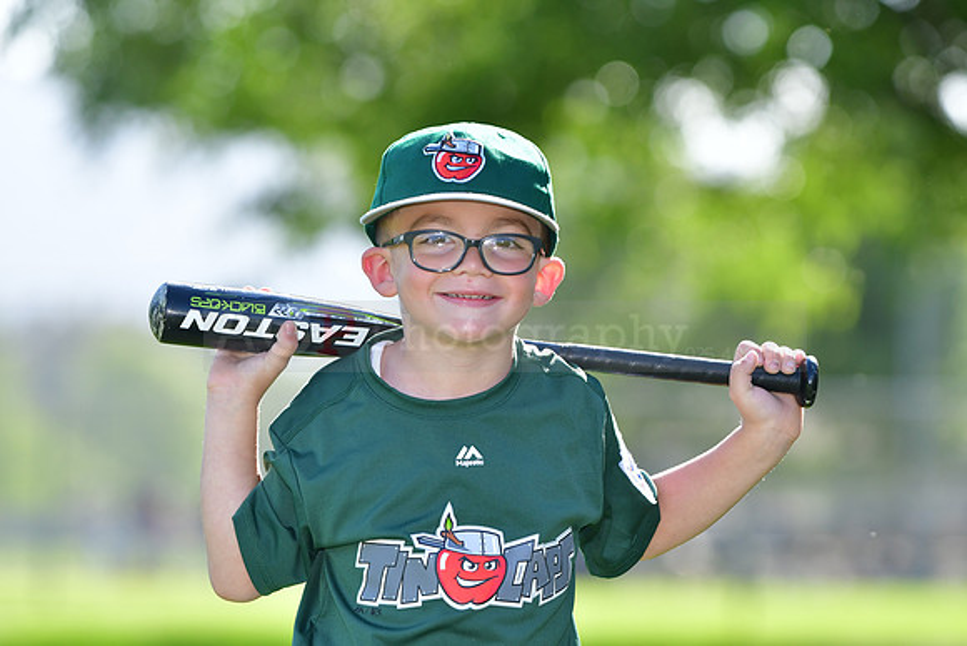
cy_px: 323
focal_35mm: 248
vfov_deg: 5.6
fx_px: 6649
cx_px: 484
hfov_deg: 8.3
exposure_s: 1/1250
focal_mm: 165
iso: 400
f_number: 4
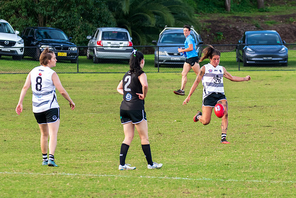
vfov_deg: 3.0
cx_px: 201
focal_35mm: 465
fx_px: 3820
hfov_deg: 4.4
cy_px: 116
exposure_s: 1/320
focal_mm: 220
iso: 800
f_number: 8
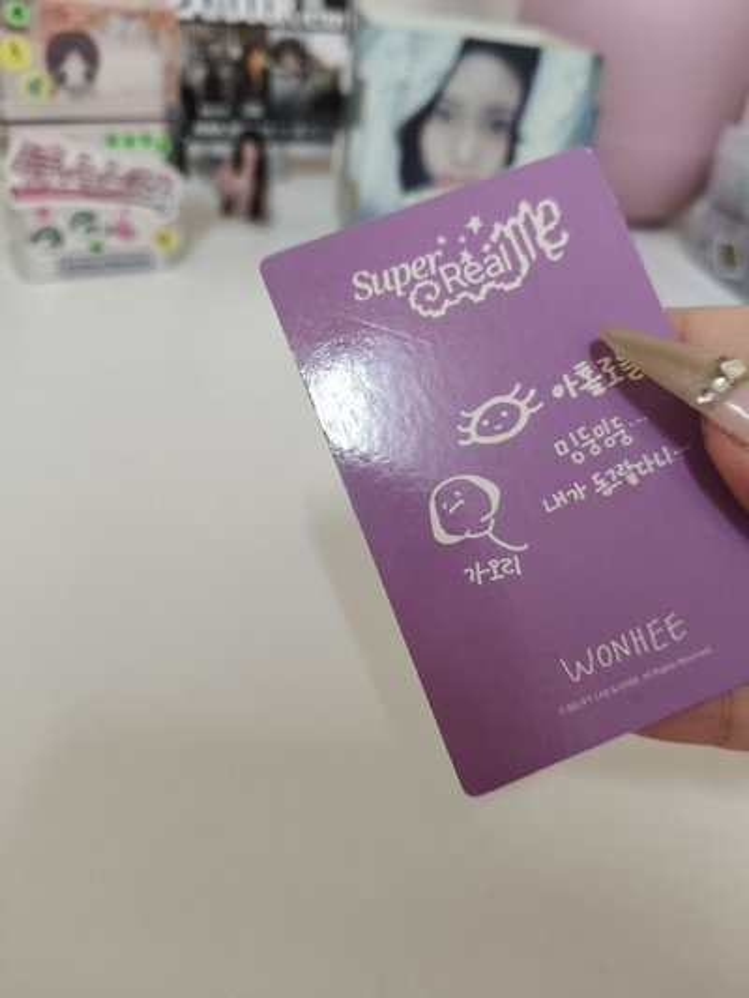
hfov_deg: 53.1
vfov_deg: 67.3
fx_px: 750
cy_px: 499
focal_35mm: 26
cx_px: 374
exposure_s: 1/40
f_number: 1.8
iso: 640
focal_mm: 4.84
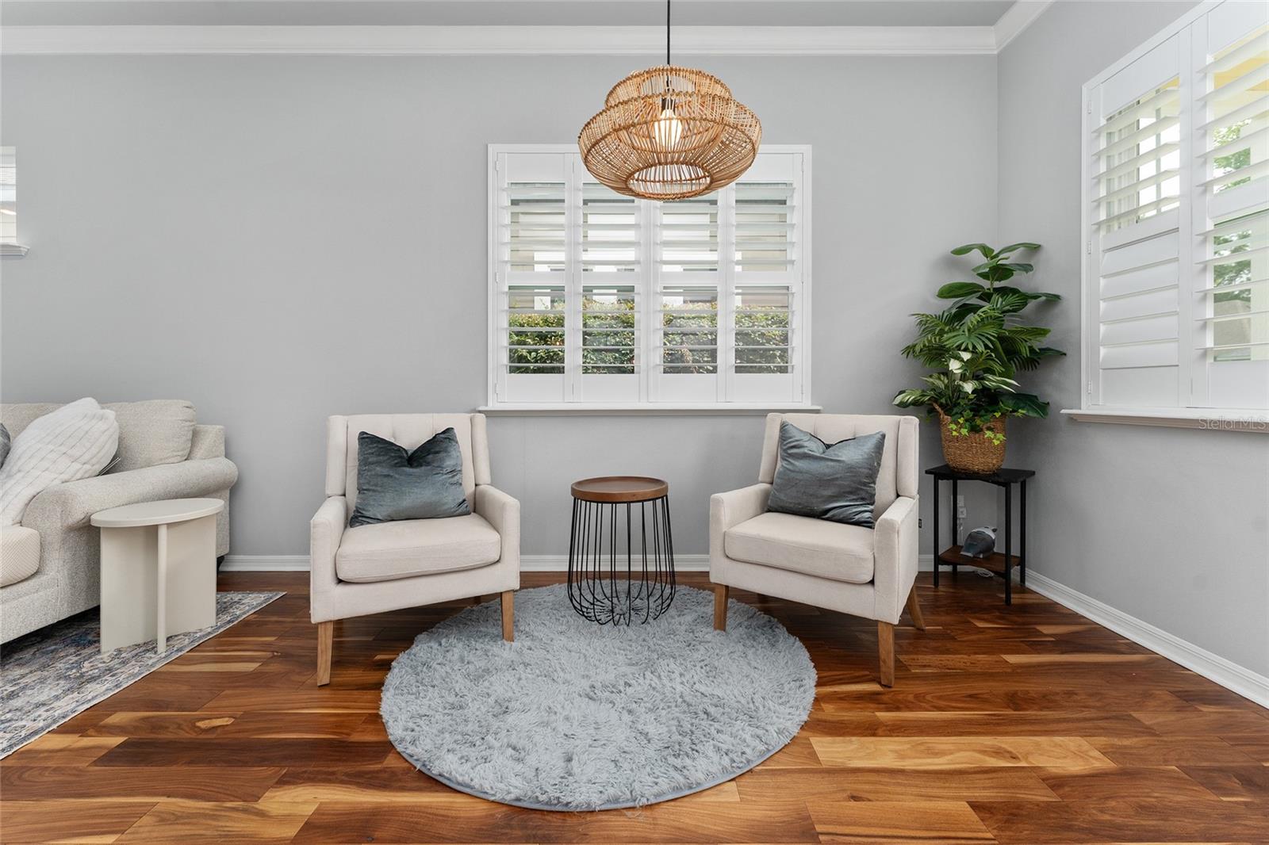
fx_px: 493
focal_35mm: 14
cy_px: 422
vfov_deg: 81.2
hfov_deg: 104.3
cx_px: 634
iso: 1600
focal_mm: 14
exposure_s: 1/30
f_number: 7.1
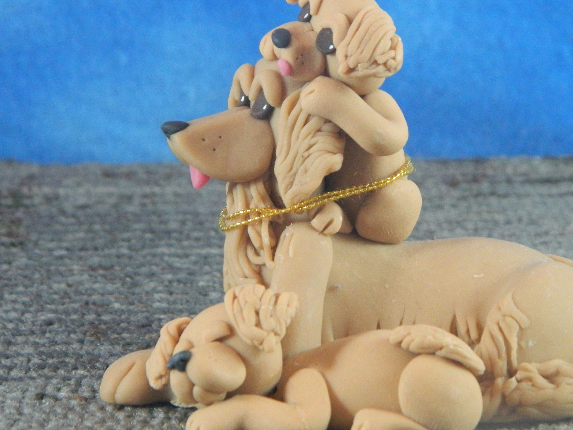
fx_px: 2020
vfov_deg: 12.1
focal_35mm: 122
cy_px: 187
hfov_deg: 16.1
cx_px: 395
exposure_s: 1/25
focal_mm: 15.1
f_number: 4.2
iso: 400
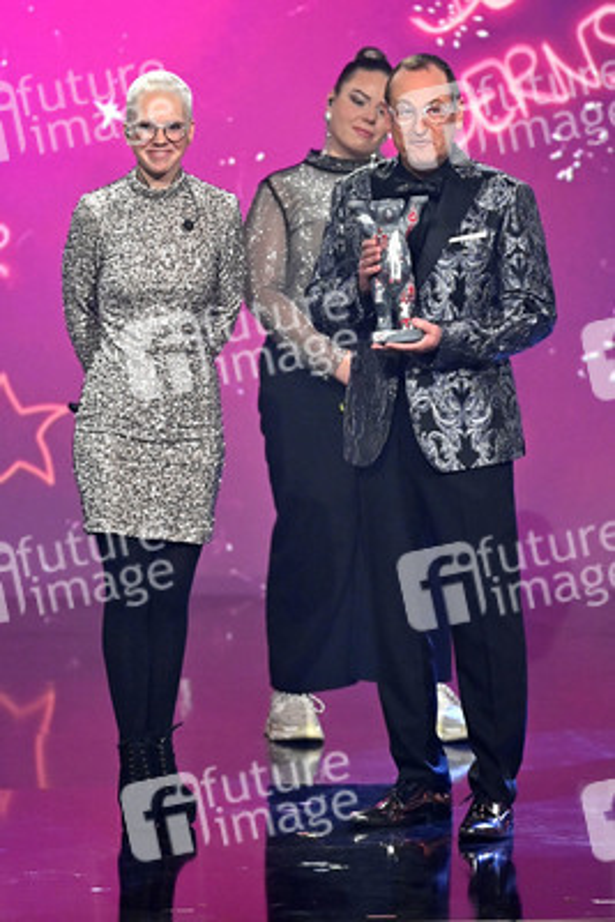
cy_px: 461
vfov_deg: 10.3
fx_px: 5120
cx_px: 308
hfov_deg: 6.9
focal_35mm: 200
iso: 2000
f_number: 2.8
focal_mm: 200
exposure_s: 1/400
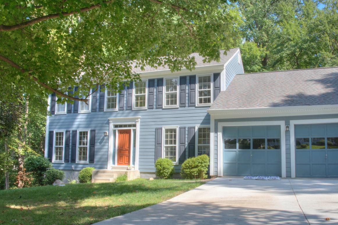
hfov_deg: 59.9
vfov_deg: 42.2
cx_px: 200
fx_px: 291
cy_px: 129
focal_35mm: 31
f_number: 10
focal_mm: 12.3
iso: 100
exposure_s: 1/40
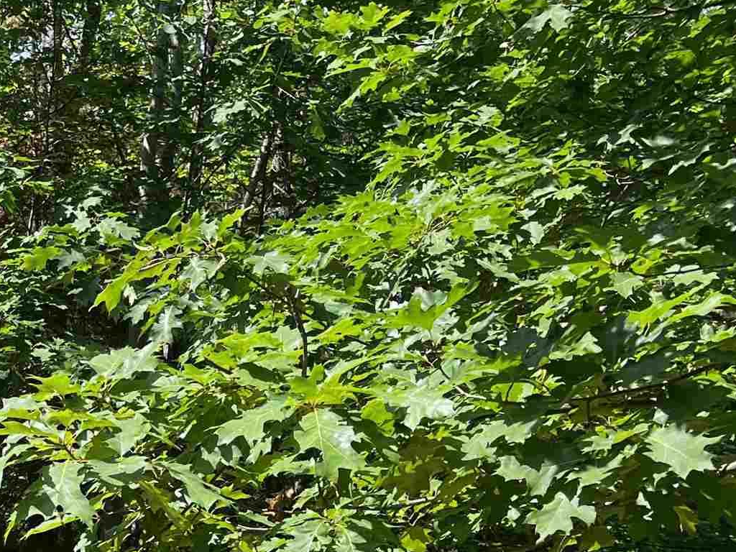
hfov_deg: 22.2
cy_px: 546
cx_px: -245
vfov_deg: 18.4
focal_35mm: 78
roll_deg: +0.3
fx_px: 1658
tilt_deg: -6.1
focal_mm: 5.1
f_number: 1.6
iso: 50
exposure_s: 1/840
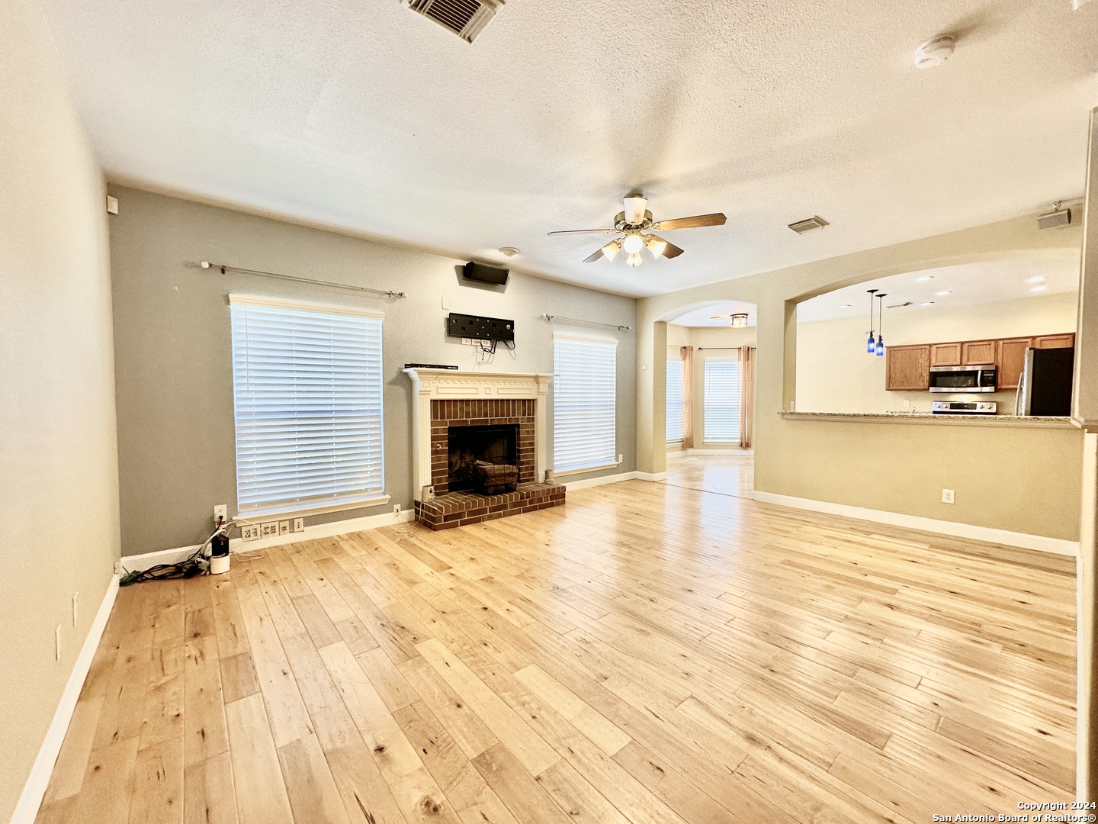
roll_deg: -0.1
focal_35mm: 14
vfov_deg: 85.7
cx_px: 549
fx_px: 444
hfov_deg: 102.1
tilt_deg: -1.8
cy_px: 412
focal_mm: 2.22
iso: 160
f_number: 2.2
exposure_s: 1/120
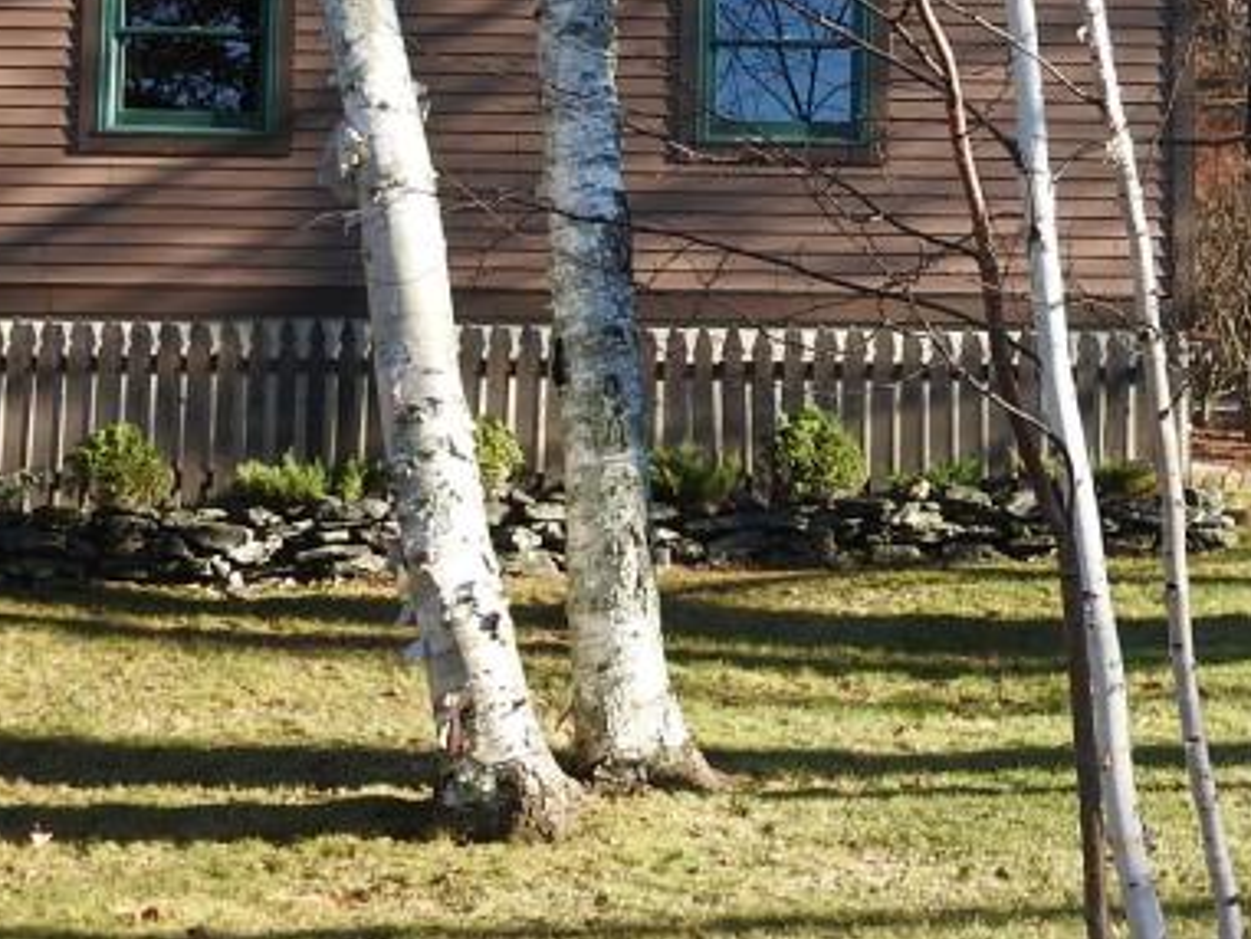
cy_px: 26
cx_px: 946
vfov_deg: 15.5
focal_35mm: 94
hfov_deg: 20.7
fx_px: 3398
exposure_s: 1/250
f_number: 3.8
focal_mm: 6.3
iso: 100
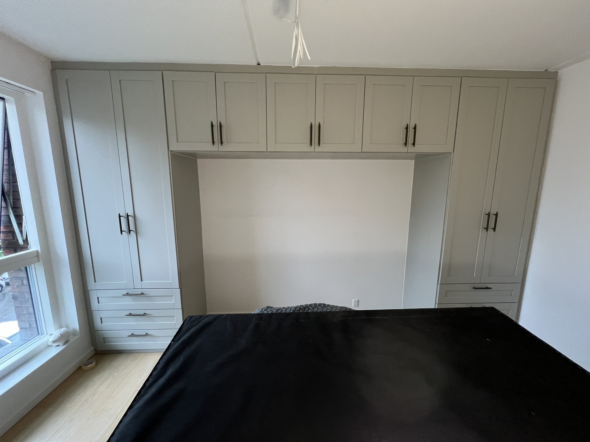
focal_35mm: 13
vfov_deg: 89.9
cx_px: 295
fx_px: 222
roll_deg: -1.3
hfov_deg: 106.2
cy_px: 221
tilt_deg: -9.4
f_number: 1.8
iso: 250
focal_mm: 1.57
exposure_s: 1/99
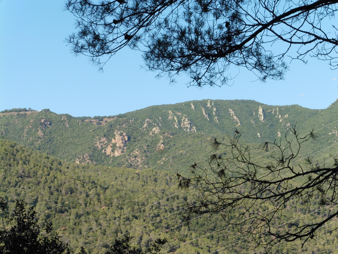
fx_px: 1064
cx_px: 169
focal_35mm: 109
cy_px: 127
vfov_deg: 13.6
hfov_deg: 18.0
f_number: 6.3
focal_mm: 19.4
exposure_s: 1/200
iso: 100
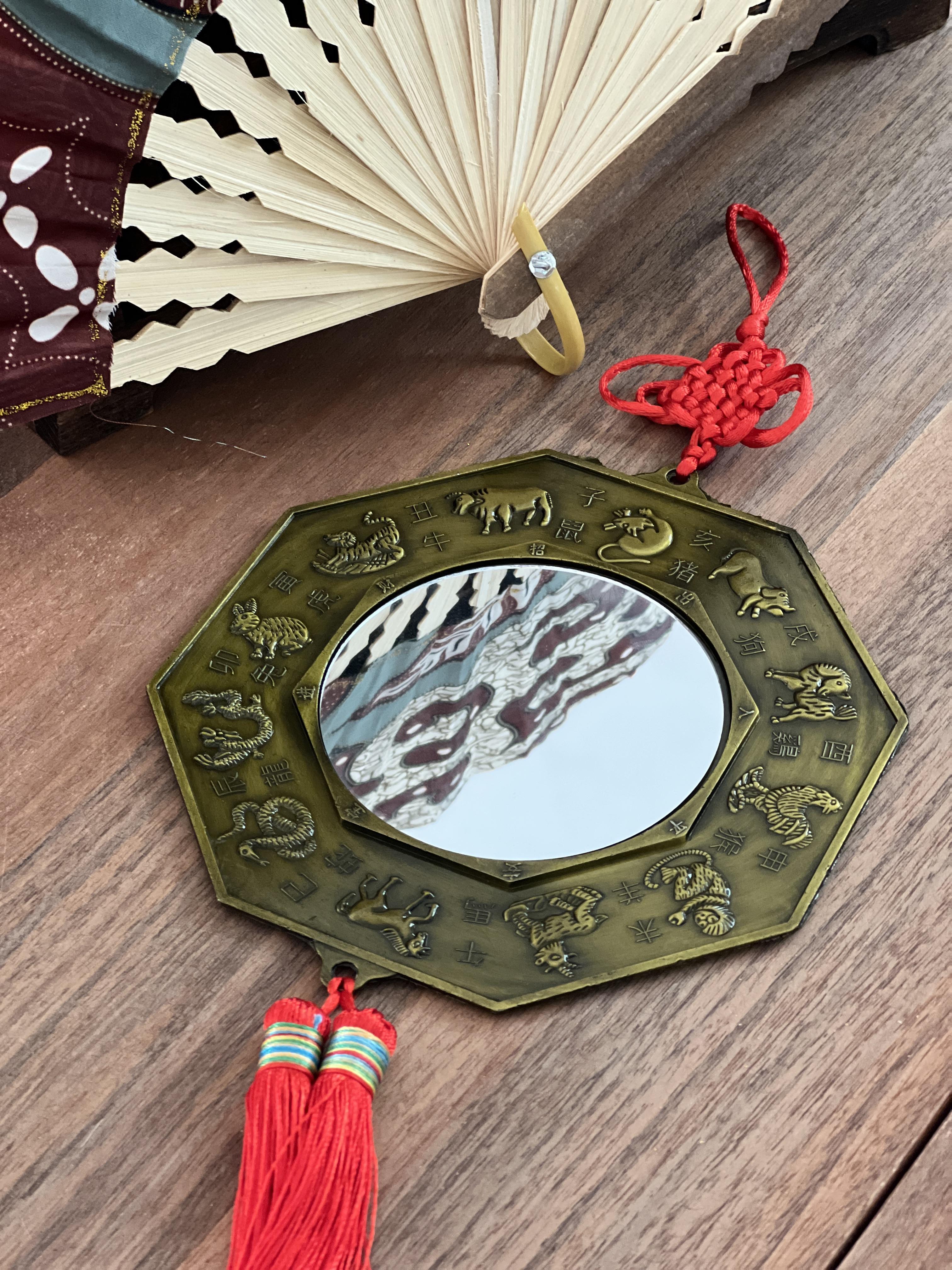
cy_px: 635
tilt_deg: -44.1
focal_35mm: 77
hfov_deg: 19.1
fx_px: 2824
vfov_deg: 25.3
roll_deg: +1.5
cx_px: 476
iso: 400
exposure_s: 1/30
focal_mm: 9
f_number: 2.8
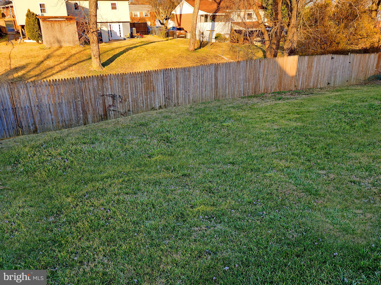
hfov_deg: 73.9
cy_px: 142
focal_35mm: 23
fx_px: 253
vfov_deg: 58.9
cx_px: 190
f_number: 1.8
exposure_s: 1/128
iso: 50
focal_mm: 6.4
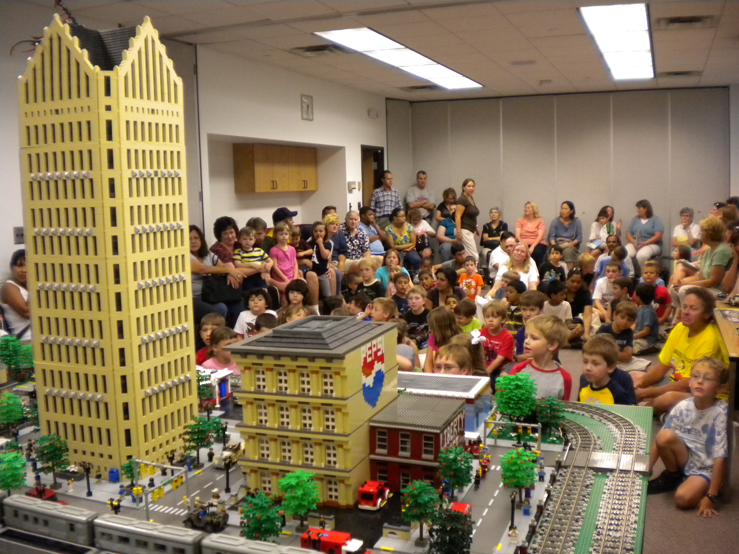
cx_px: 370
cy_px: 277
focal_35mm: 35
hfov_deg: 52.6
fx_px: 747
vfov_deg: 40.7
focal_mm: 6.3
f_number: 3.1
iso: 400
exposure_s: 1/63.2
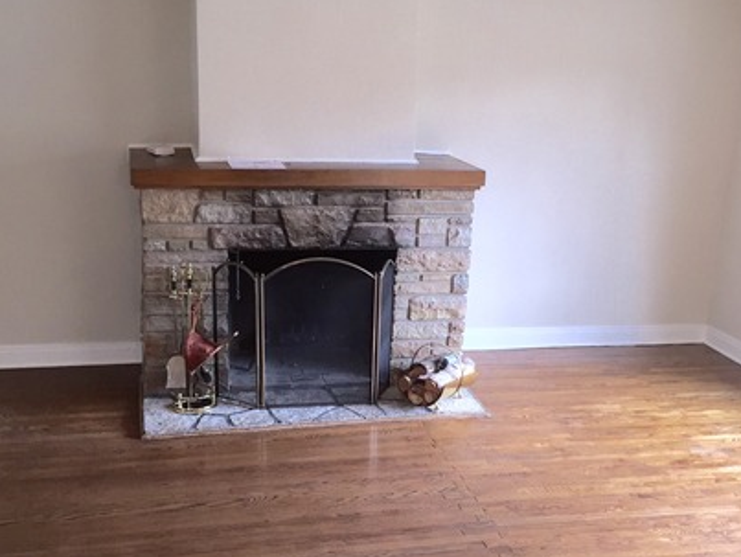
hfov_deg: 41.2
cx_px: 408
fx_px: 986
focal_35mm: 46
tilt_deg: -17.5
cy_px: 347
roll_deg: -2.2
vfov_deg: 31.4
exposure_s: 1/30
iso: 80
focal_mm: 4.15
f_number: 2.2
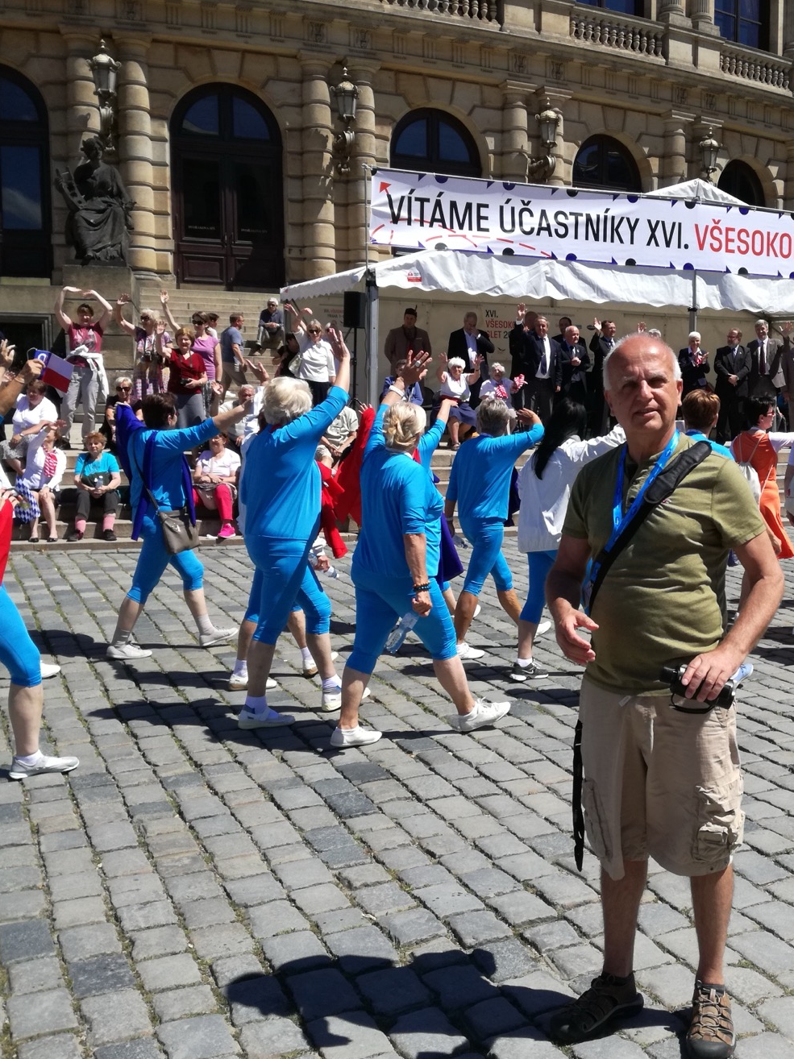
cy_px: 537
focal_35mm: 37
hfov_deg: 37.7
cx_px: 595
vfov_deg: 50.1
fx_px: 1132
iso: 50
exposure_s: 1/1272
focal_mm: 3.79
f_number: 2
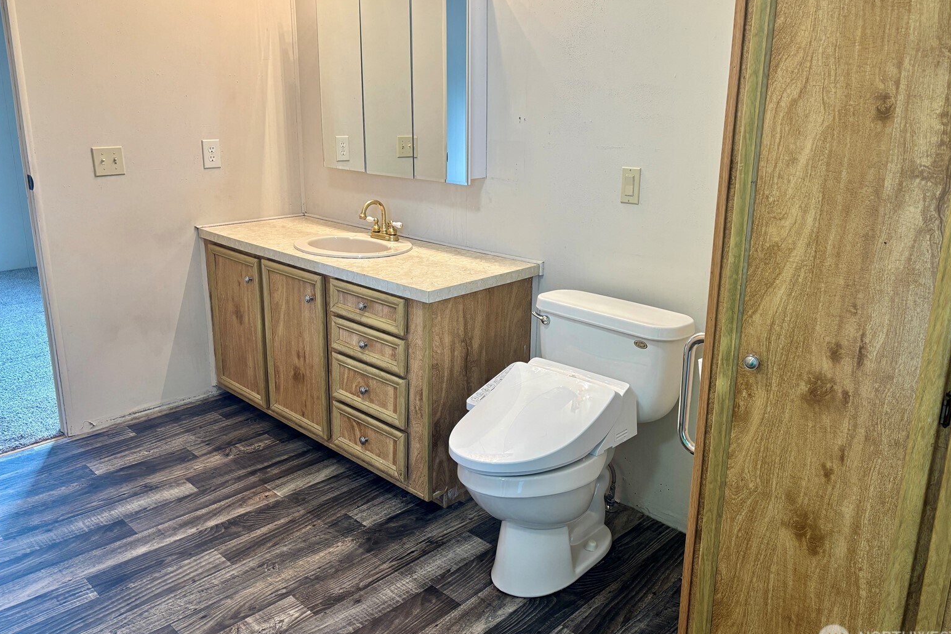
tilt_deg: -14.9
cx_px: 484
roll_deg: -0.1
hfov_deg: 65.5
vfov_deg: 46.4
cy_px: 297
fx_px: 740
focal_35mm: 28
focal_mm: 5.96
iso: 100
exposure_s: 1/120
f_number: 1.6
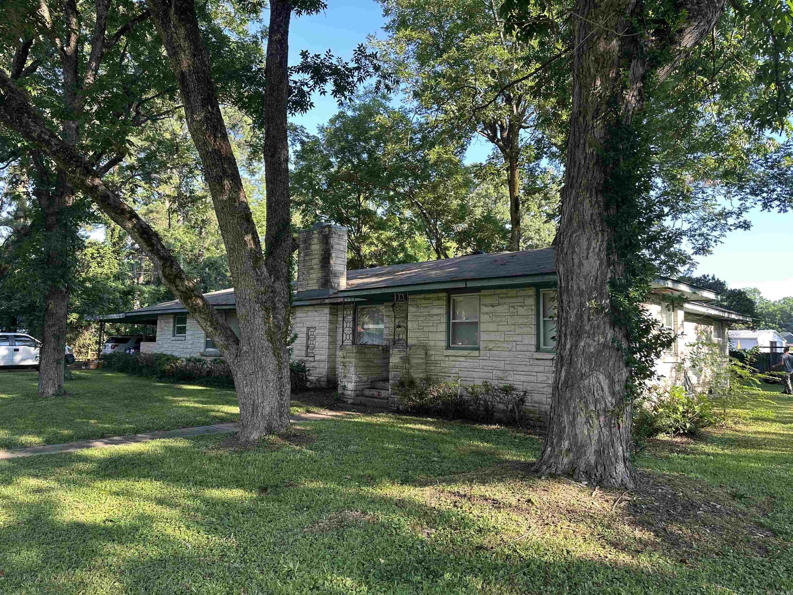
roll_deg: -1.1
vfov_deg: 56.8
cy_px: 298
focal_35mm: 24
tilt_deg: +5.1
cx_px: 396
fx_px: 550
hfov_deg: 71.6
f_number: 1.78
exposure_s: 1/260
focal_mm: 6.86
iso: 80
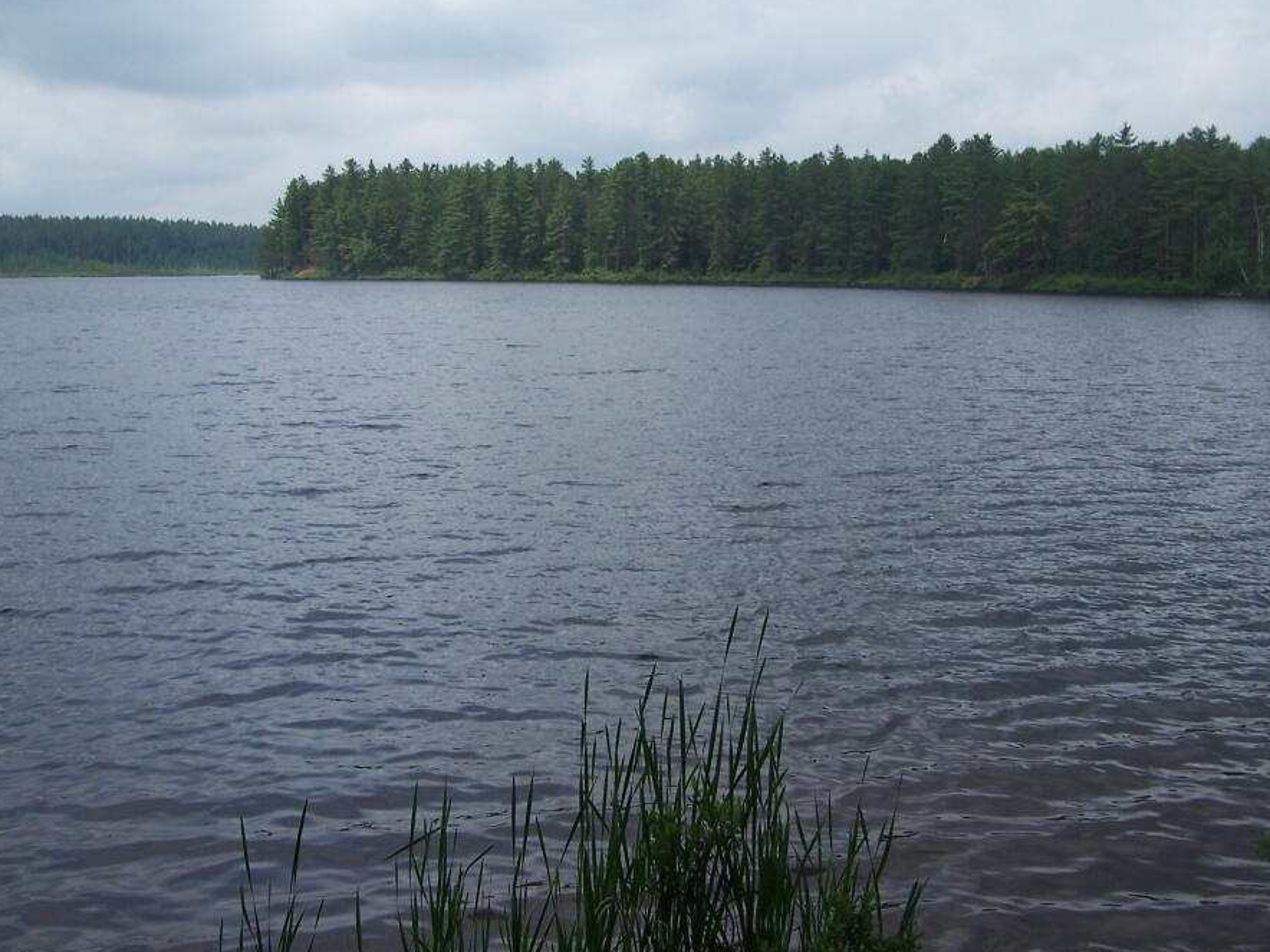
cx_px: 592
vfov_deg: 32.9
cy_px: 429
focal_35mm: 44
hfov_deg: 42.9
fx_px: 1614
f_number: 4
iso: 80
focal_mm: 6.3
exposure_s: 1/1000
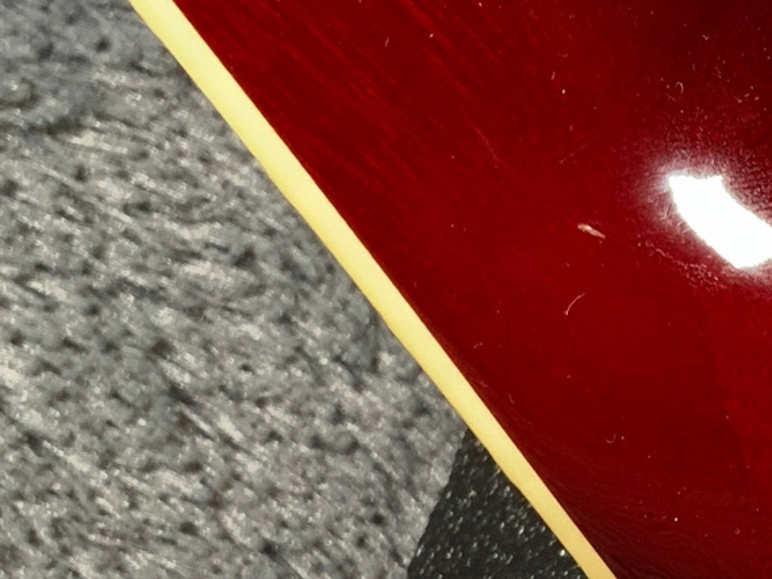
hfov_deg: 14.7
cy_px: 636
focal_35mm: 130
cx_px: 925
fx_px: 2899
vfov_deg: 11.2
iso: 64
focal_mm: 3
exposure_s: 1/52
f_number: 1.8
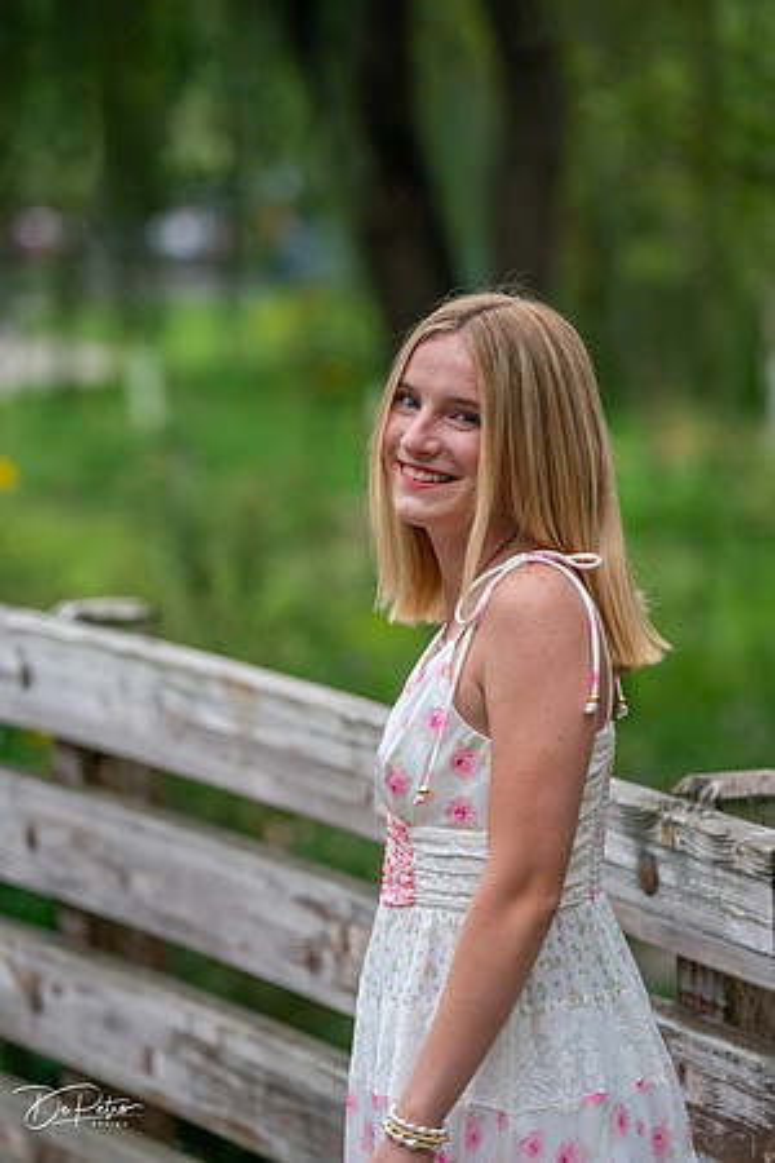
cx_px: 388
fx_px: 5618
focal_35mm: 174
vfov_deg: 11.8
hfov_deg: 7.9
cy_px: 582
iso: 250
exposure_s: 1/200
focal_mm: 174
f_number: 4
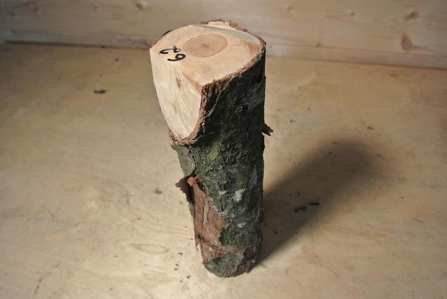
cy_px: 150
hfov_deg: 61.9
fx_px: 373
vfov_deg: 43.7
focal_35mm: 30
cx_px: 224
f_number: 3.5
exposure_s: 1/60
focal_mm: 11.4
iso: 450
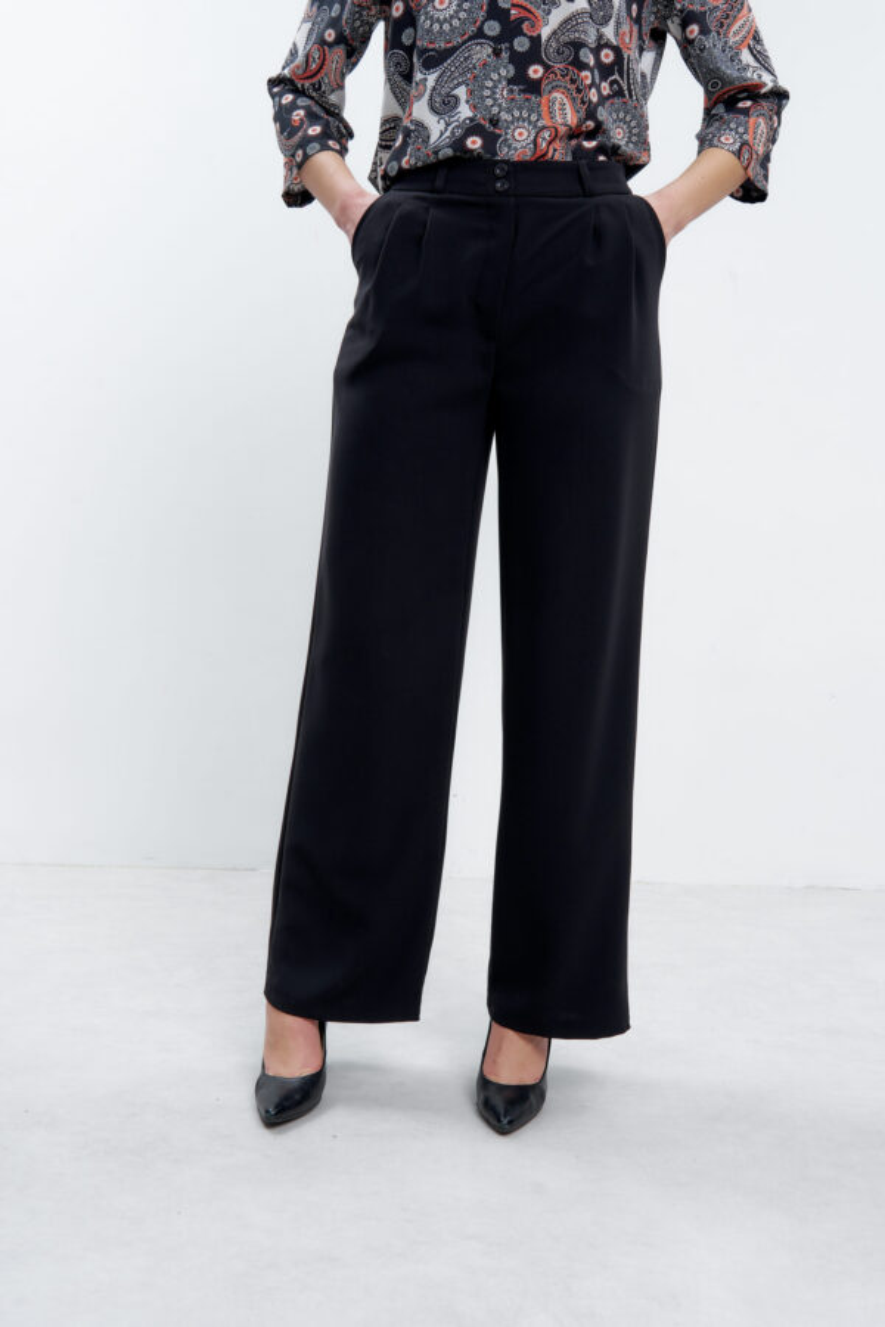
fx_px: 1327
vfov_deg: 53.1
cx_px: 442
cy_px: 664
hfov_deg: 36.9
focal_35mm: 36
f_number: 9
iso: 100
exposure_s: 1/160
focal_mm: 36
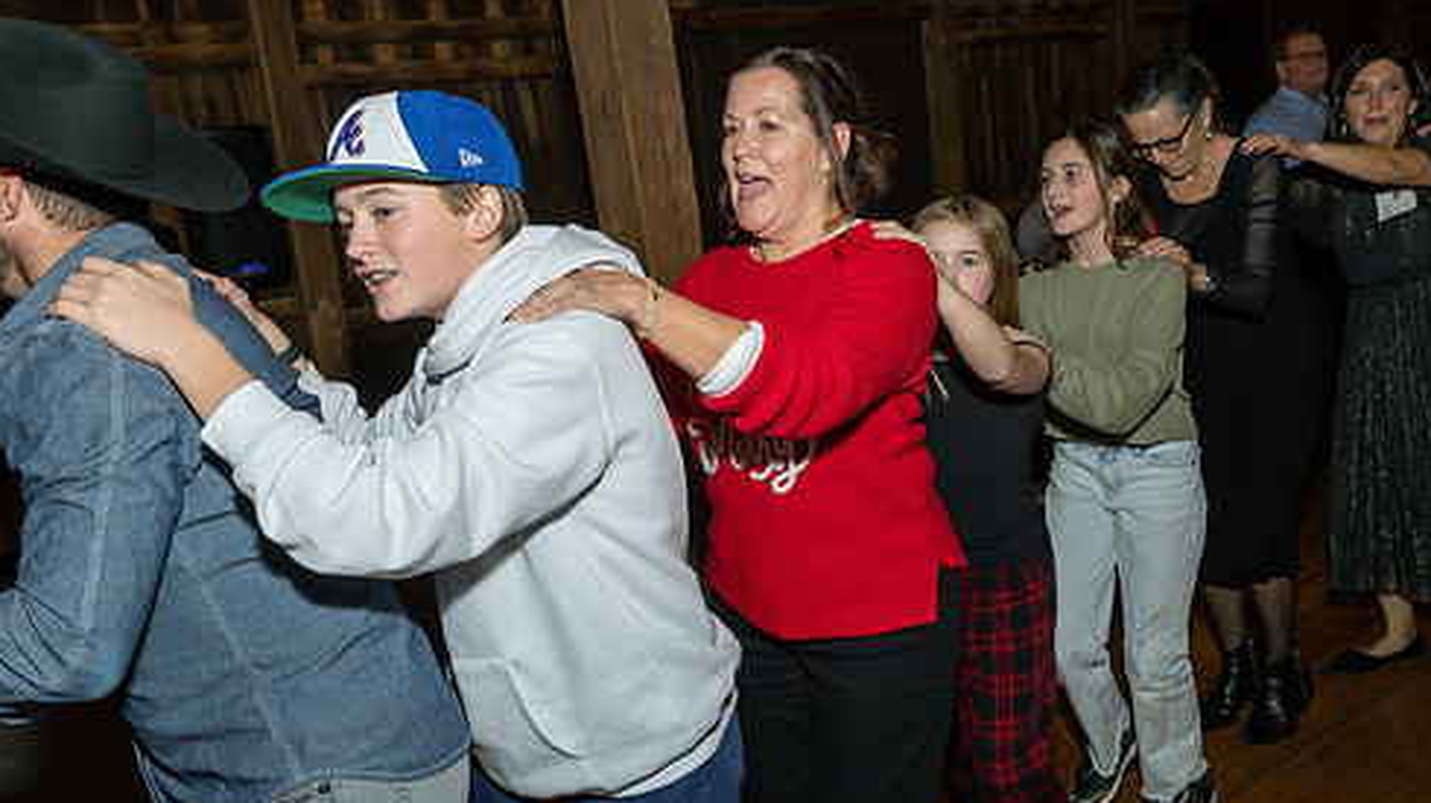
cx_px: 745
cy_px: 371
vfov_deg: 37.7
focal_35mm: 31
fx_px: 1176
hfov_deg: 62.6
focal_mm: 17
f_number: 8
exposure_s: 1/250
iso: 640
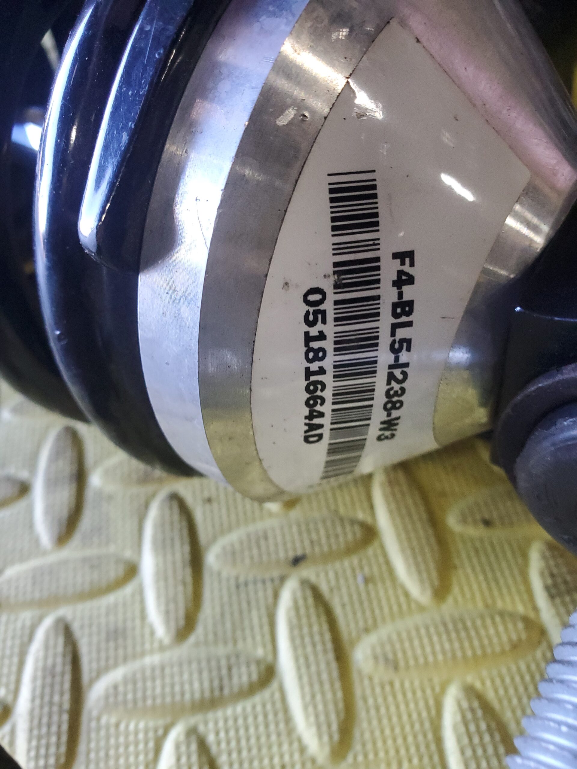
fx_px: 578
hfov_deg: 53.1
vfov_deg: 67.3
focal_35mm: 26
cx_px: 288
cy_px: 384
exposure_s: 1/120
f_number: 2.4
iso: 320
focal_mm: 4.3
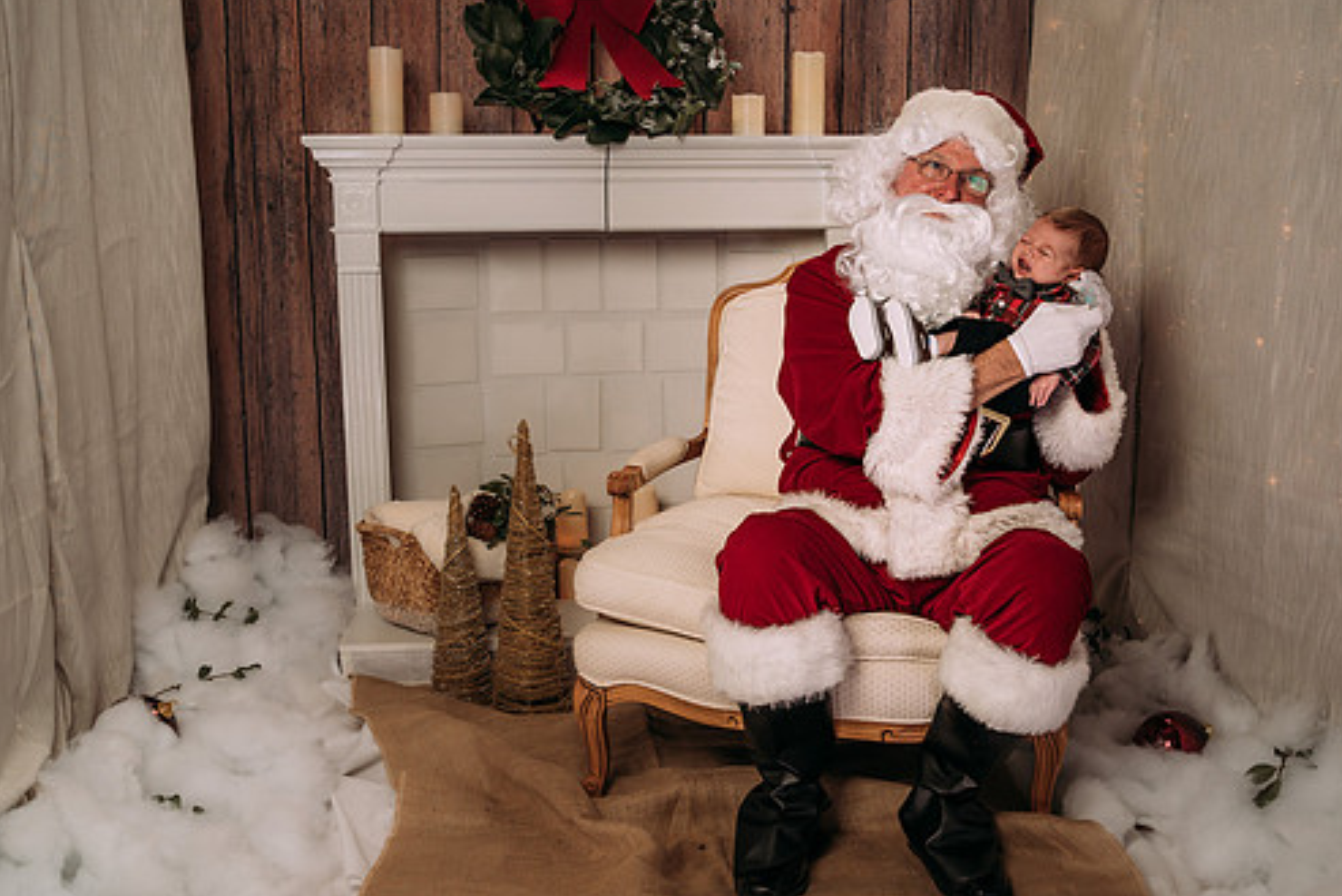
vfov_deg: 31.2
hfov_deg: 45.4
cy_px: 499
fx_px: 1603
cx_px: 730
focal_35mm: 43
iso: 100
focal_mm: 35
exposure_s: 1/100
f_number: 6.3
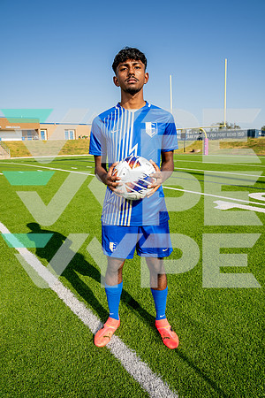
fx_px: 265
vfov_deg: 73.7
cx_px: 132
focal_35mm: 24
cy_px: 199
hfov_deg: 53.1
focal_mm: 24
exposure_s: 1/125
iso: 50
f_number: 7.1
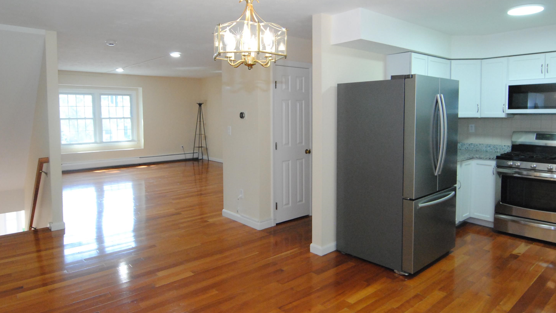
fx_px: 303
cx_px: 278
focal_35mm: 21
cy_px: 136
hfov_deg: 85.1
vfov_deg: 54.5
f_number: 5
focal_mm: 13
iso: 1600
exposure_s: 1/100
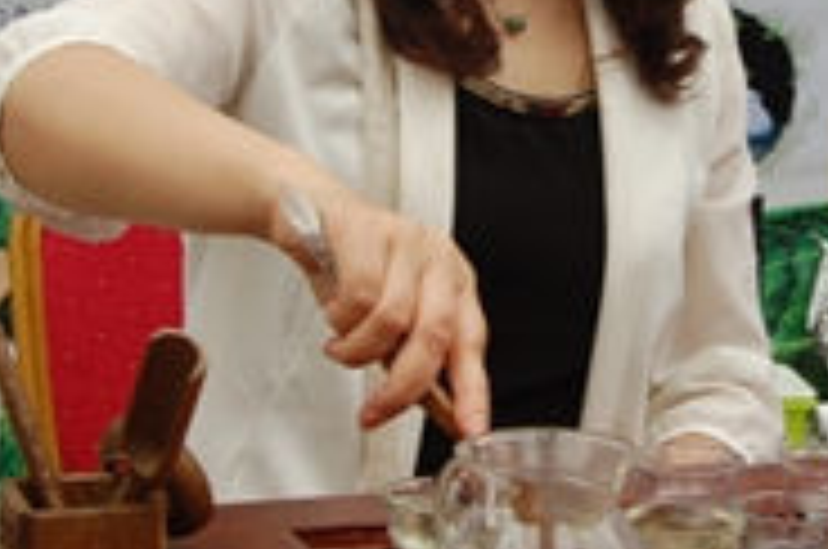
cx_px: 576
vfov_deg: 12.8
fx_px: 2434
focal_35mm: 106
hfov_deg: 19.2
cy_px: 108
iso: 200
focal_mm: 26
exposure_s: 1/100
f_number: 8
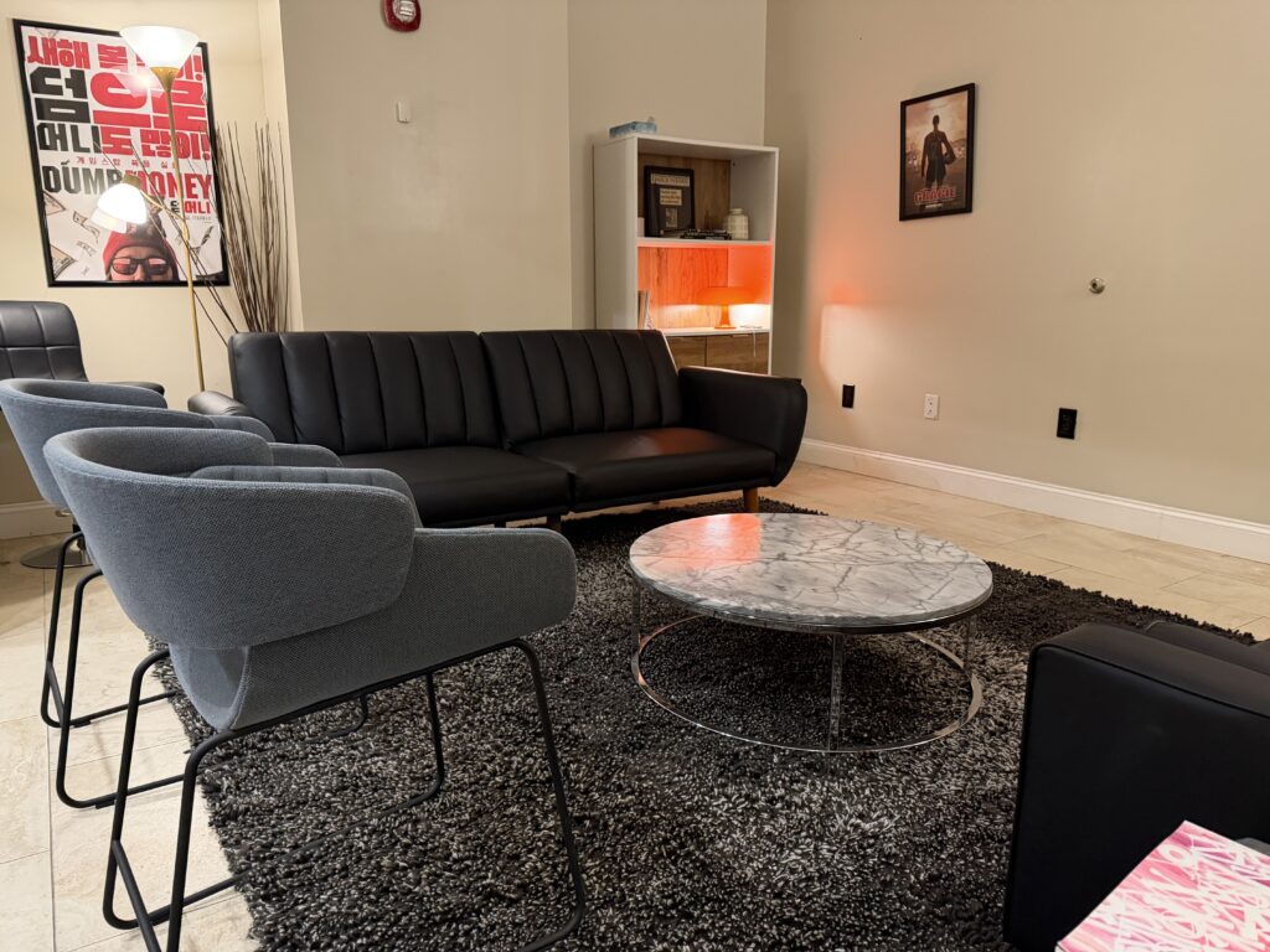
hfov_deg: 71.6
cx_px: 635
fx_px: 881
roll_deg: +0.9
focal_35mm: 24
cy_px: 476
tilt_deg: -11.0
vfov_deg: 56.8
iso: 640
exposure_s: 1/60
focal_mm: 6.76
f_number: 1.78
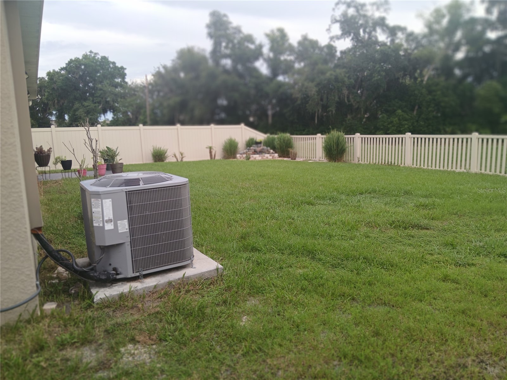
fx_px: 381
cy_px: 190
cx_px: 254
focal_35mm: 26
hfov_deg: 67.3
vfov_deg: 53.1
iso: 25
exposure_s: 1/120
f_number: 1.8
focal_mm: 3.98
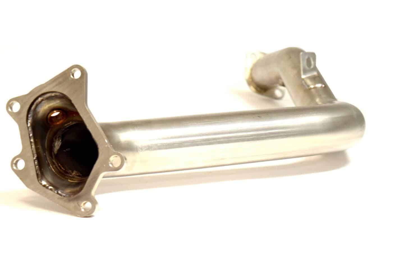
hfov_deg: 24.6
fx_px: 927
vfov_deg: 16.6
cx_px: 202
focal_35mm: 82
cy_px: 135
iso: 1600
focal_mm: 55
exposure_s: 1/60
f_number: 5.6
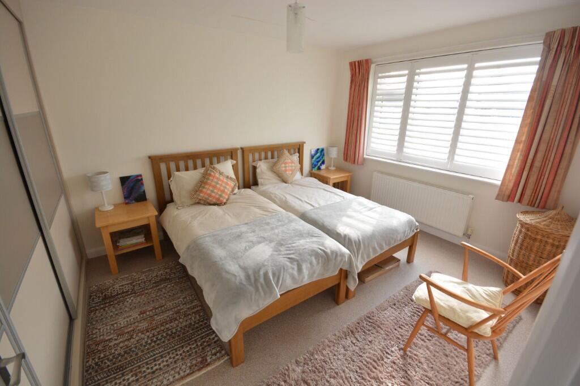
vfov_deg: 77.3
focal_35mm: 15
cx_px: 290
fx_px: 242
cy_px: 193
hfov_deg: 100.4
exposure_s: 1/50
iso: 400
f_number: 8
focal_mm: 10
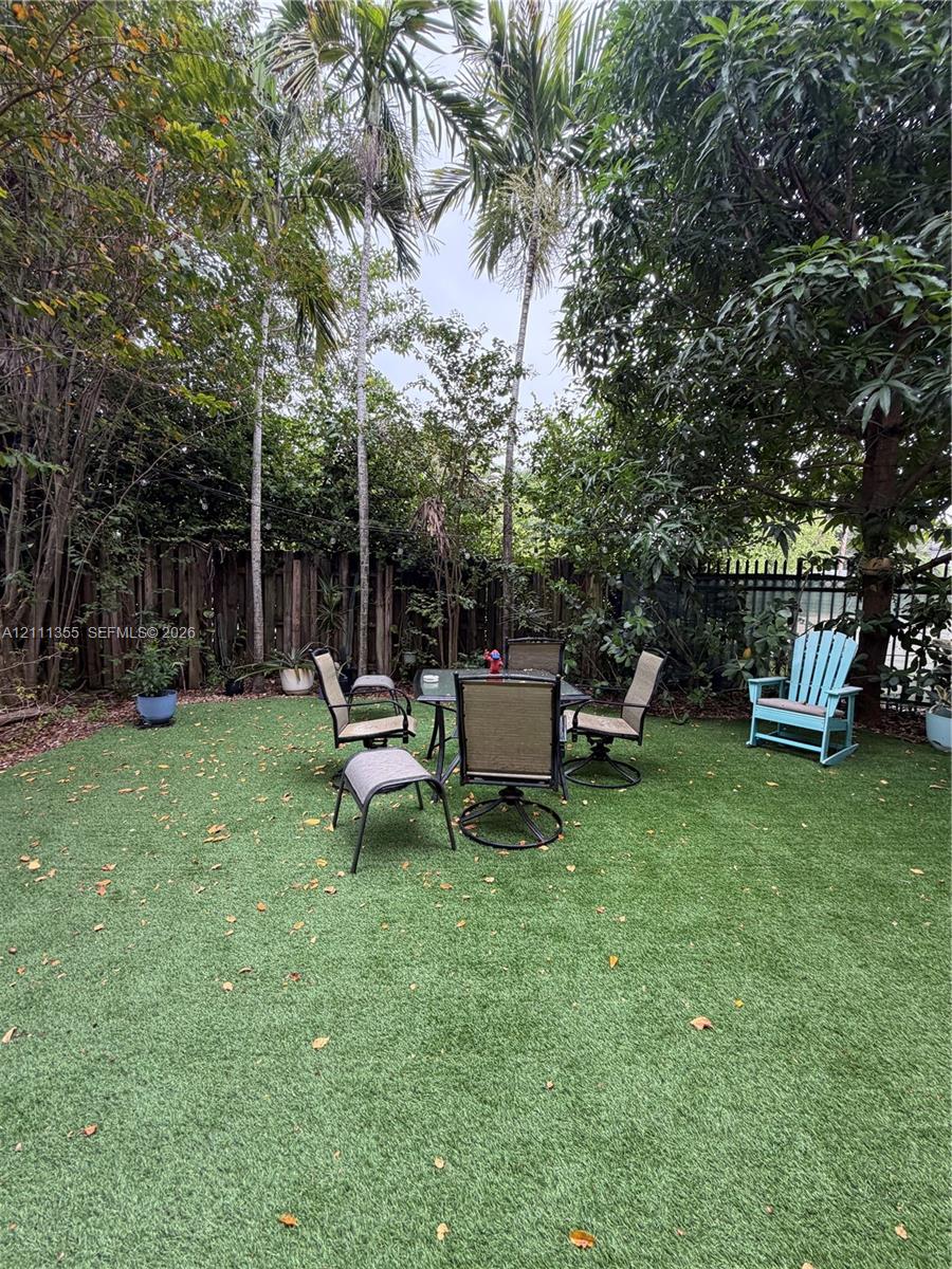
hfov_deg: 85.7
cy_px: 634
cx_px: 476
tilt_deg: -6.4
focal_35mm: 14
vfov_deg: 102.1
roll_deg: -1.4
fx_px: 513
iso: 100
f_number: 2.2
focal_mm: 2.22
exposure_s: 1/121
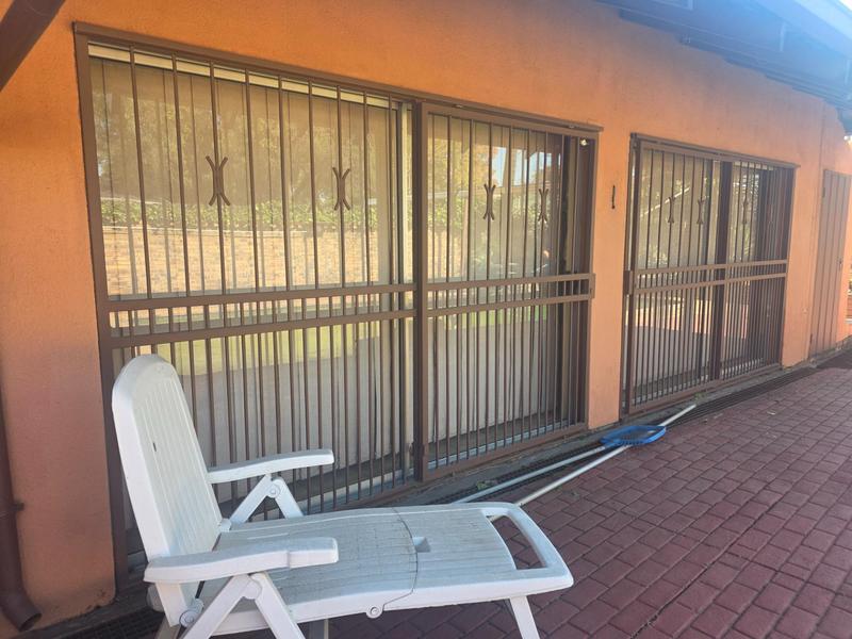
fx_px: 566
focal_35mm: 23
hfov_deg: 73.9
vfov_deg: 58.9
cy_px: 320
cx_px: 426
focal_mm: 6.3
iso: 50
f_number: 1.7
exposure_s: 1/180
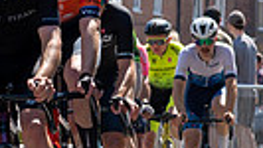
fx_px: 4640
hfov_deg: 3.2
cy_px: -16
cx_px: -301
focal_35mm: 665
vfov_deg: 1.8
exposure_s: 1/800
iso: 160
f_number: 5
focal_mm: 75
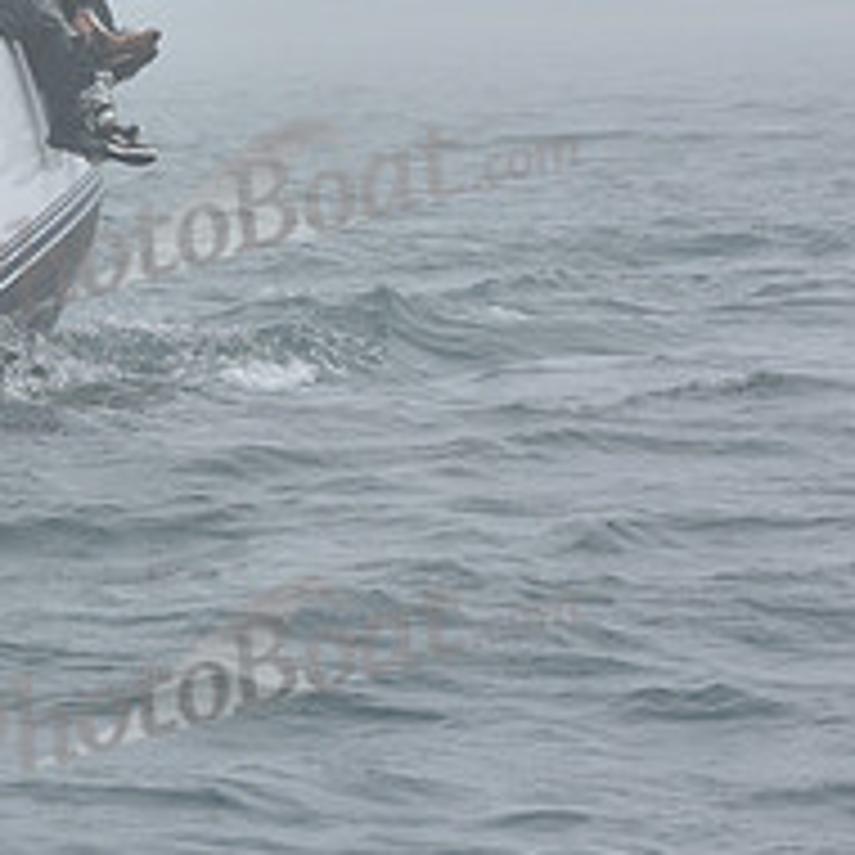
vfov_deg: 6.0
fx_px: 8132
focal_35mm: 291
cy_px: 43
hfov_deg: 6.0
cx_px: -284
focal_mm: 112
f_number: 10
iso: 250
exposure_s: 1/800
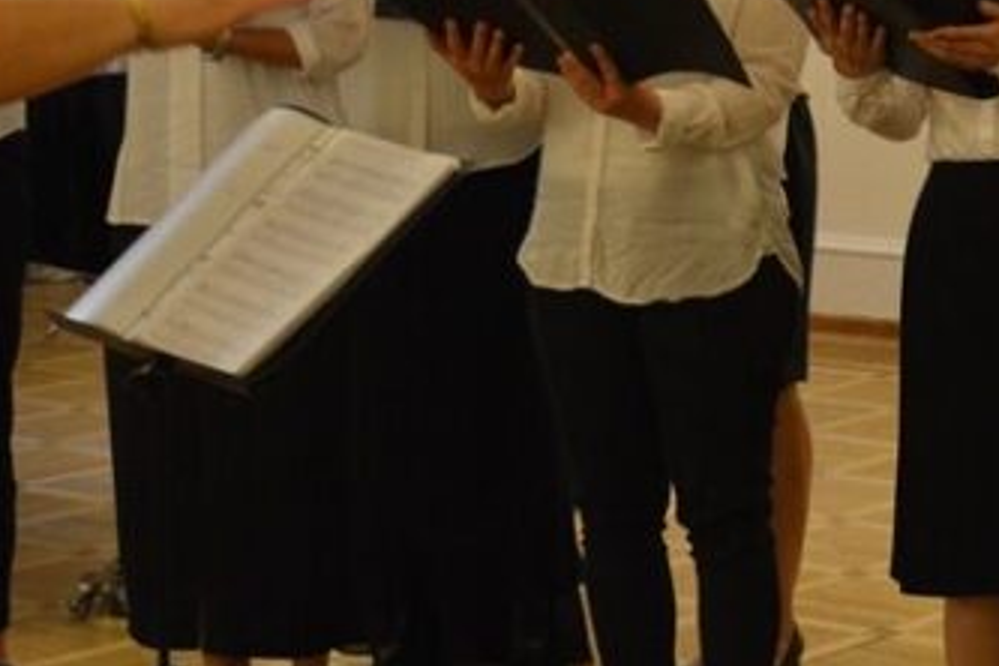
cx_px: 981
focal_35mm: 127
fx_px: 3524
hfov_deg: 15.8
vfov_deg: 10.7
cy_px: -15
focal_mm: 22
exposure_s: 1/40
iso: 800
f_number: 3.8
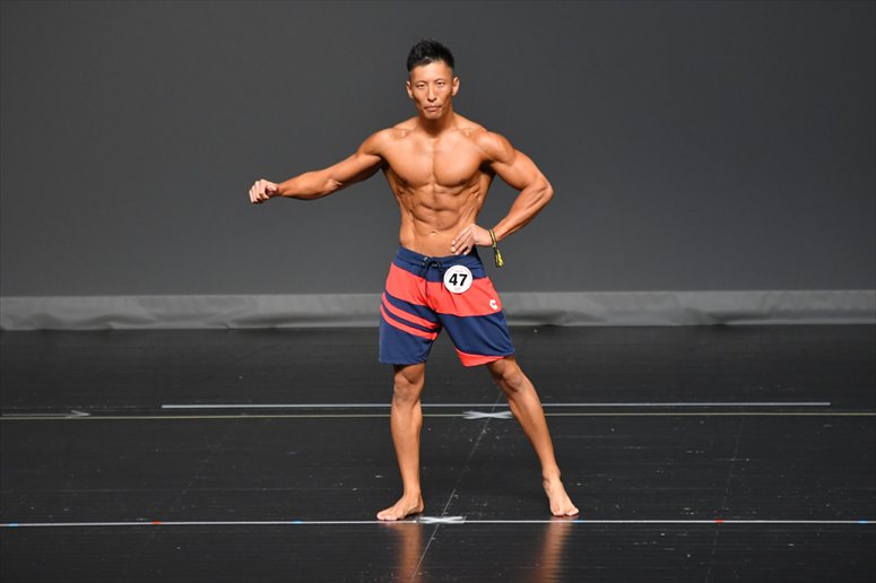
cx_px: 438
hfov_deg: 6.5
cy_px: 292
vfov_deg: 4.4
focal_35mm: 315
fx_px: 7661
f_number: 5.6
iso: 2500
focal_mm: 210
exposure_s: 1/400
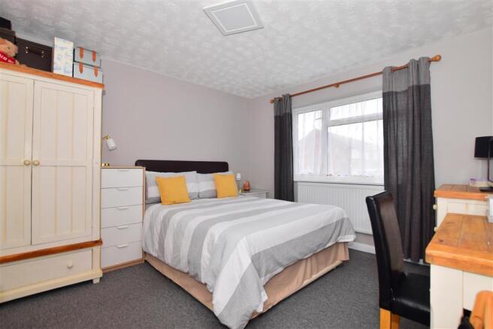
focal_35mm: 16
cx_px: 246
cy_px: 164
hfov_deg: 95.0
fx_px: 226
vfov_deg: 72.0
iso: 400
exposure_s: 1/200
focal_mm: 11
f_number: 6.3
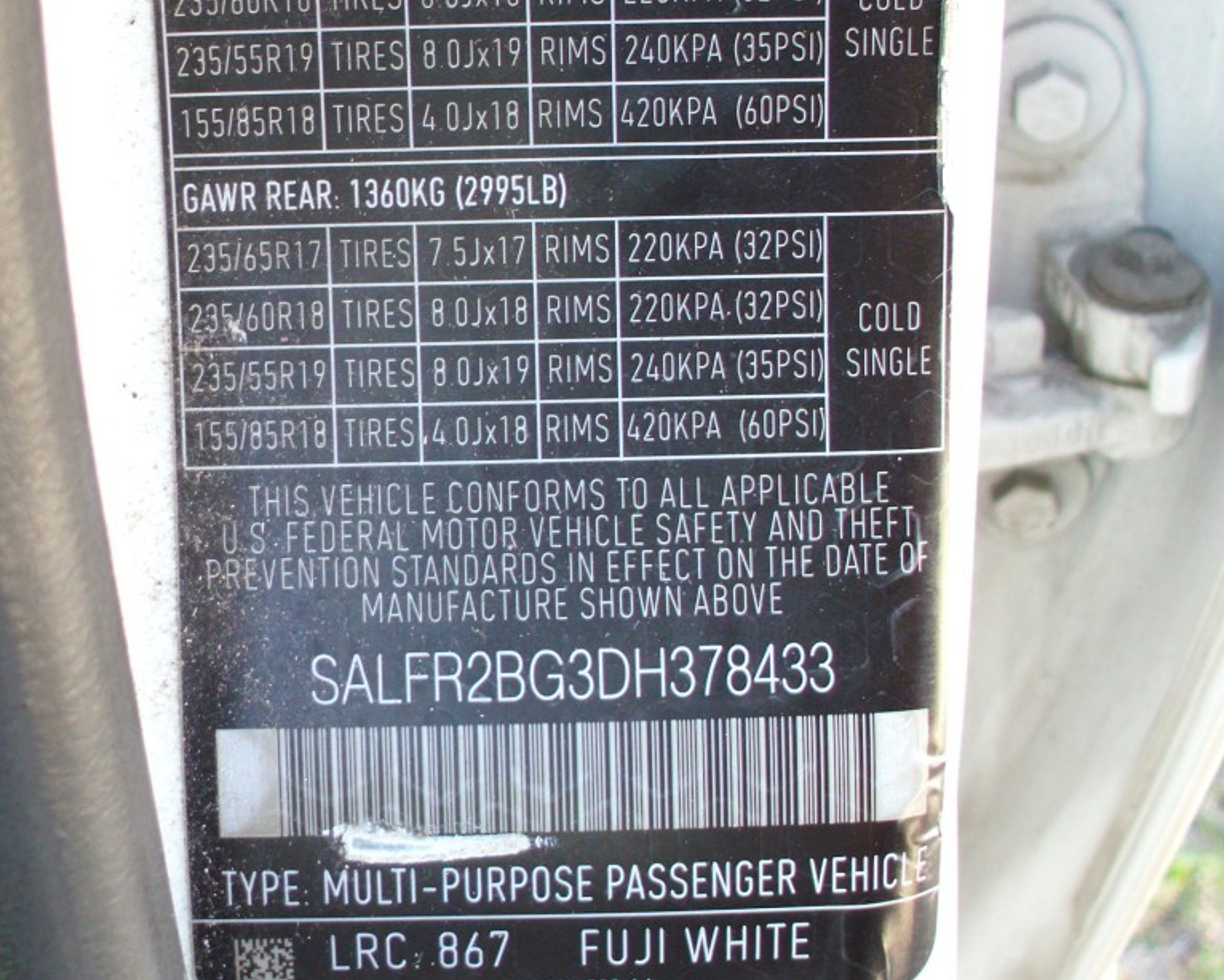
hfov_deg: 30.3
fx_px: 2246
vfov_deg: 24.6
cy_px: 396
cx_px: 425
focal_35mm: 62
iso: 200
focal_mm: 6.3
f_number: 2.9
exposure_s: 1/60
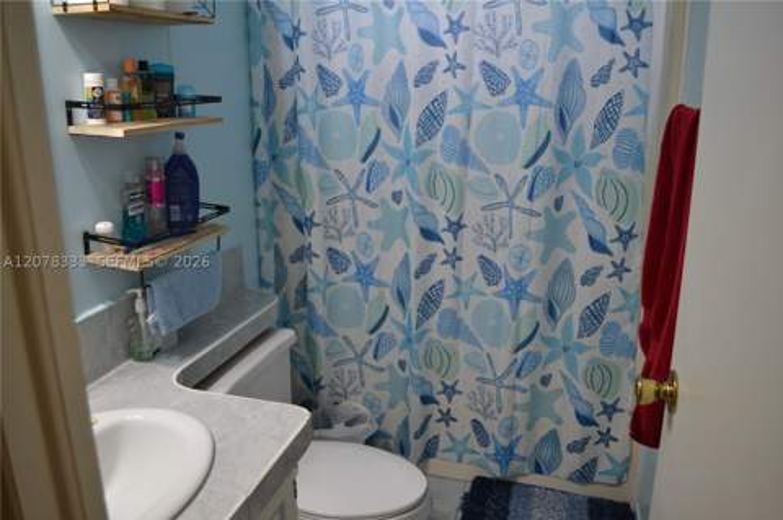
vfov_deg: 47.8
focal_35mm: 27
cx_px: 392
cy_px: 260
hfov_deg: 67.4
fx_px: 587
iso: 450
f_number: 3.5
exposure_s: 1/60
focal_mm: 18
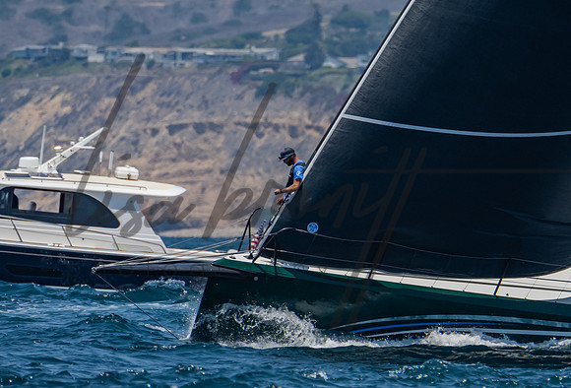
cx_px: 542
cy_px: 148
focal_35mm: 946
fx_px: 15097
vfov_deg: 1.5
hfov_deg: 2.2
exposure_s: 1/1600
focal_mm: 370
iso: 320
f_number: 5.6
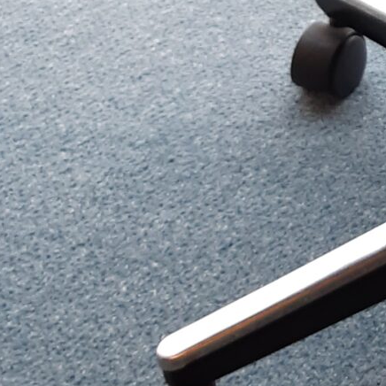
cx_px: 675
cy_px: -244
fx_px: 1703
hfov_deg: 12.0
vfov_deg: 12.1
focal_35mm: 135
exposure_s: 1/100
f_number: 1.7
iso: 80
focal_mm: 3.92
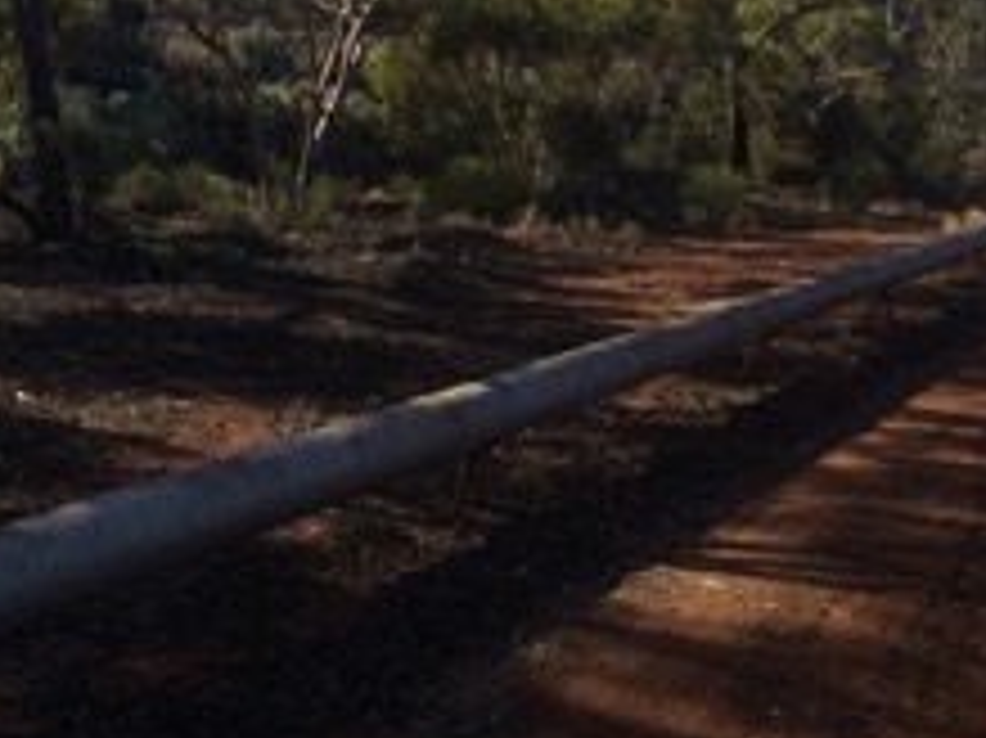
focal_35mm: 69
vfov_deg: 20.4
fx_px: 1964
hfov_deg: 27.1
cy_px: -63
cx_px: 77
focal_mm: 4.15
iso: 32
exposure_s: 1/1709
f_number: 2.2
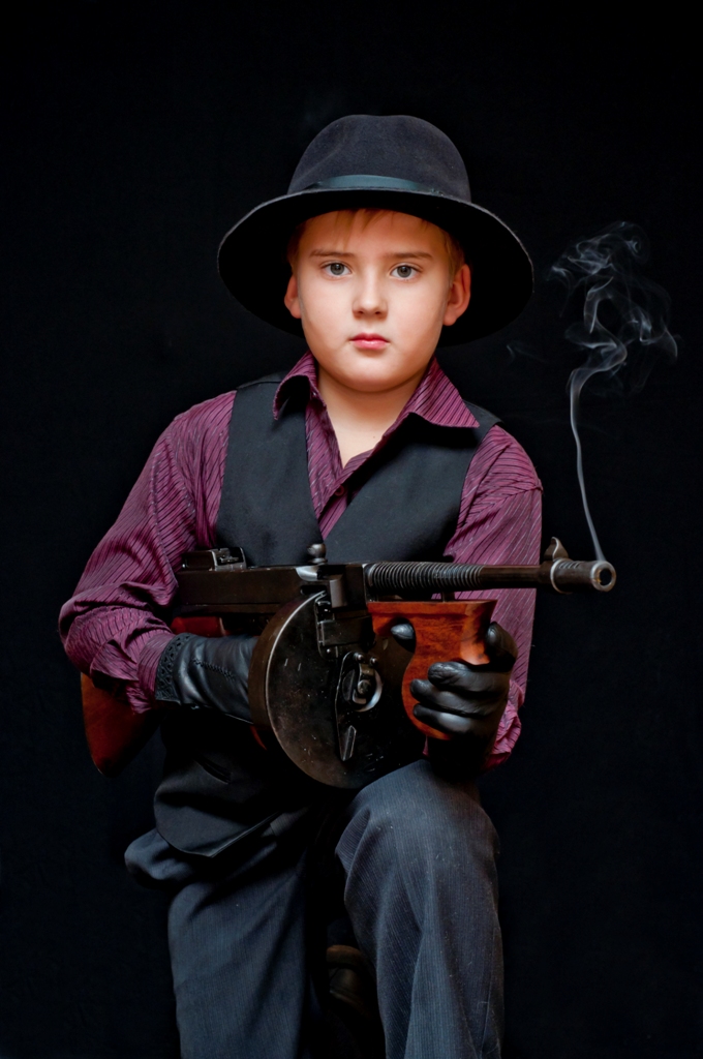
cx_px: 352
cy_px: 530
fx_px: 2203
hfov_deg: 18.1
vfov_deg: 27.0
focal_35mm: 75
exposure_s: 1/125
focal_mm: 50
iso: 200
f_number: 7.1
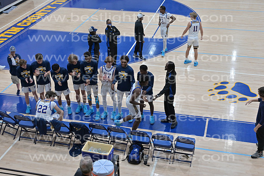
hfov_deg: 39.6
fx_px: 366
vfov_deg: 27.0
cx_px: 132
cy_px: 88
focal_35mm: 50
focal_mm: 50
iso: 4000
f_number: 4
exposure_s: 1/400
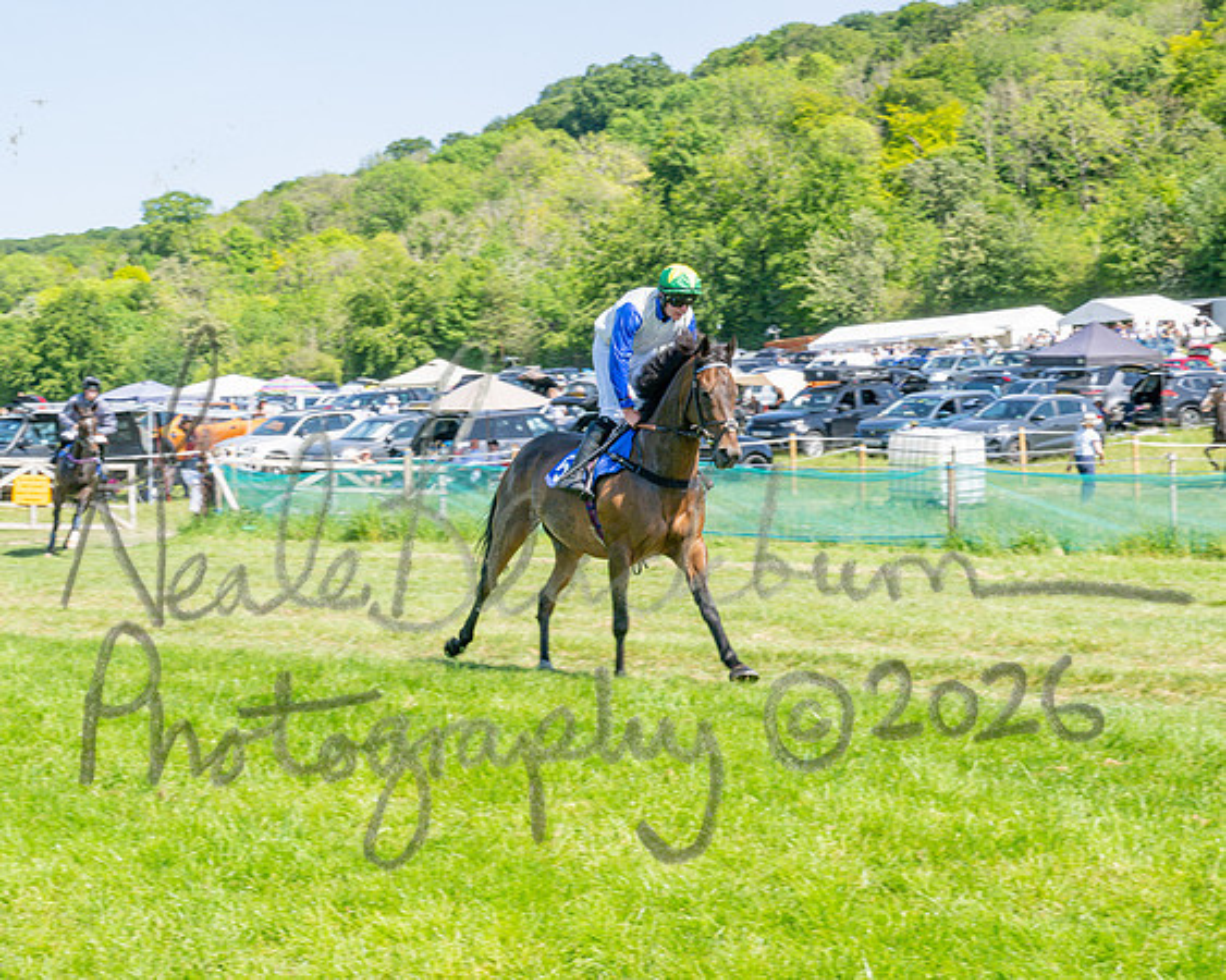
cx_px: 521
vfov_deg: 19.4
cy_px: 490
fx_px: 2859
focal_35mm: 79
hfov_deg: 24.2
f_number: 18
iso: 200
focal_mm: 70
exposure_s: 1/160
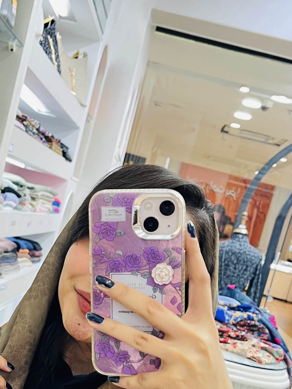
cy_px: 294
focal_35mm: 58
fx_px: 652
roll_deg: -14.5
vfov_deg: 32.6
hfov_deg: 25.2
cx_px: 113
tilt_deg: -5.4
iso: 125
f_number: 1.6
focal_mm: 5.1
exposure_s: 1/60
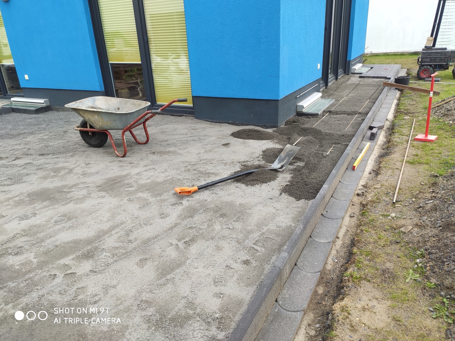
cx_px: 228
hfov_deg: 67.3
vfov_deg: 53.1
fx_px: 342
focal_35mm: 26
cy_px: 170
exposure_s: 1/204
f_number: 1.75
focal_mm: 4.77
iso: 112
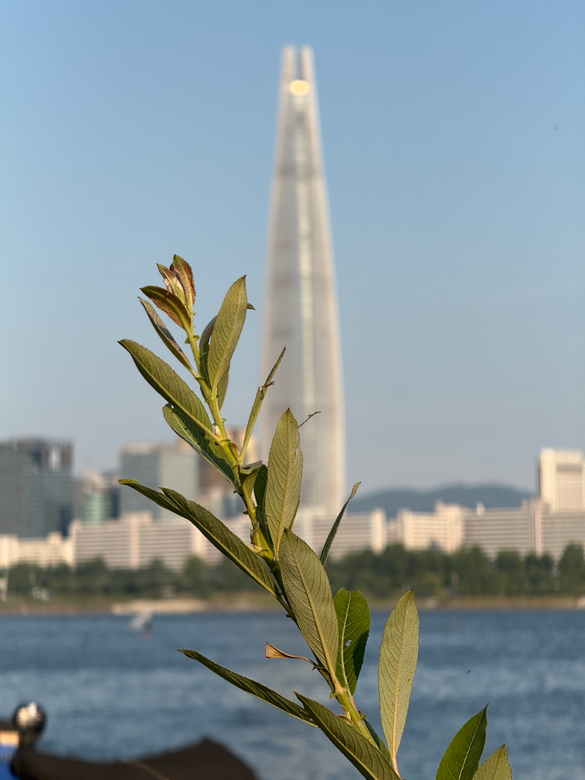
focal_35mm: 120
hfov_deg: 12.3
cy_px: 390
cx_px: 292
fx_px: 2704
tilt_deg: +4.6
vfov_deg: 16.4
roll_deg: +1.1
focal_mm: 15.66
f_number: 2.8
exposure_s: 1/1451
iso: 50
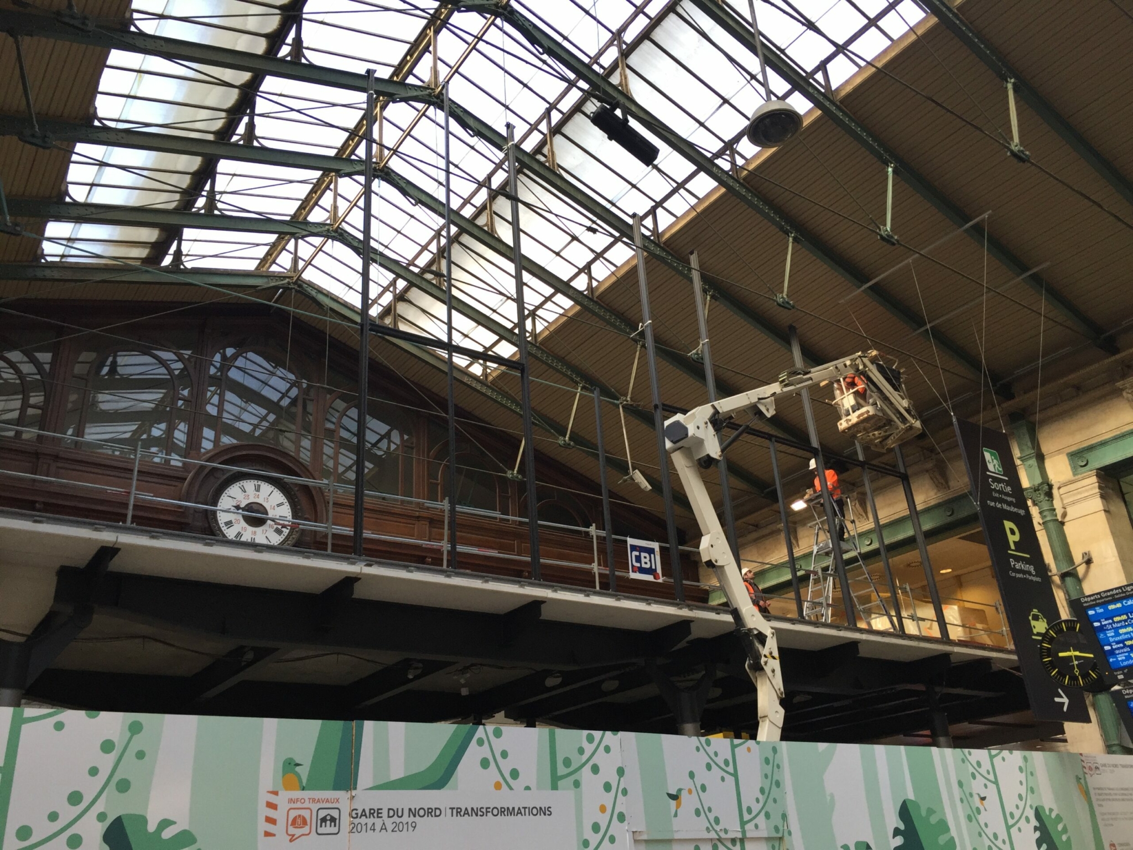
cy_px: 425
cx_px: 566
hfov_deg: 61.7
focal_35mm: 29
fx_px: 949
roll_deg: +1.0
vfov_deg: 48.2
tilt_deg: +25.6
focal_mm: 4.15
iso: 50
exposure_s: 1/100
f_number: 2.2
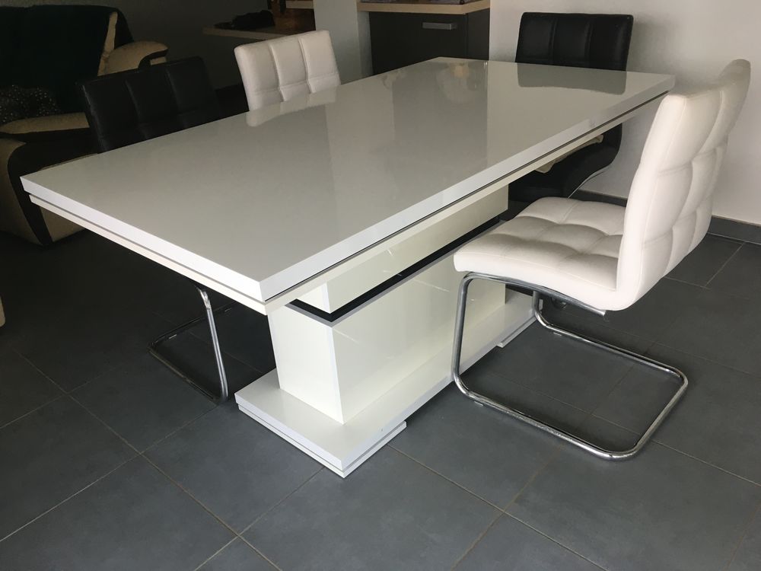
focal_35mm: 29
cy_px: 286
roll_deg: +2.7
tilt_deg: -29.9
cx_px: 380
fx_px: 638
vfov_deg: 48.2
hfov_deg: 61.7
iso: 80
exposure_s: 1/33
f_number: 2.2
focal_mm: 4.15
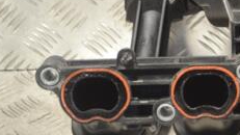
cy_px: 10
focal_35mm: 155
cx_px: 298
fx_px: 987
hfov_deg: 13.4
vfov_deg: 7.8
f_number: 5
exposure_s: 1/30
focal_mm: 38
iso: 500
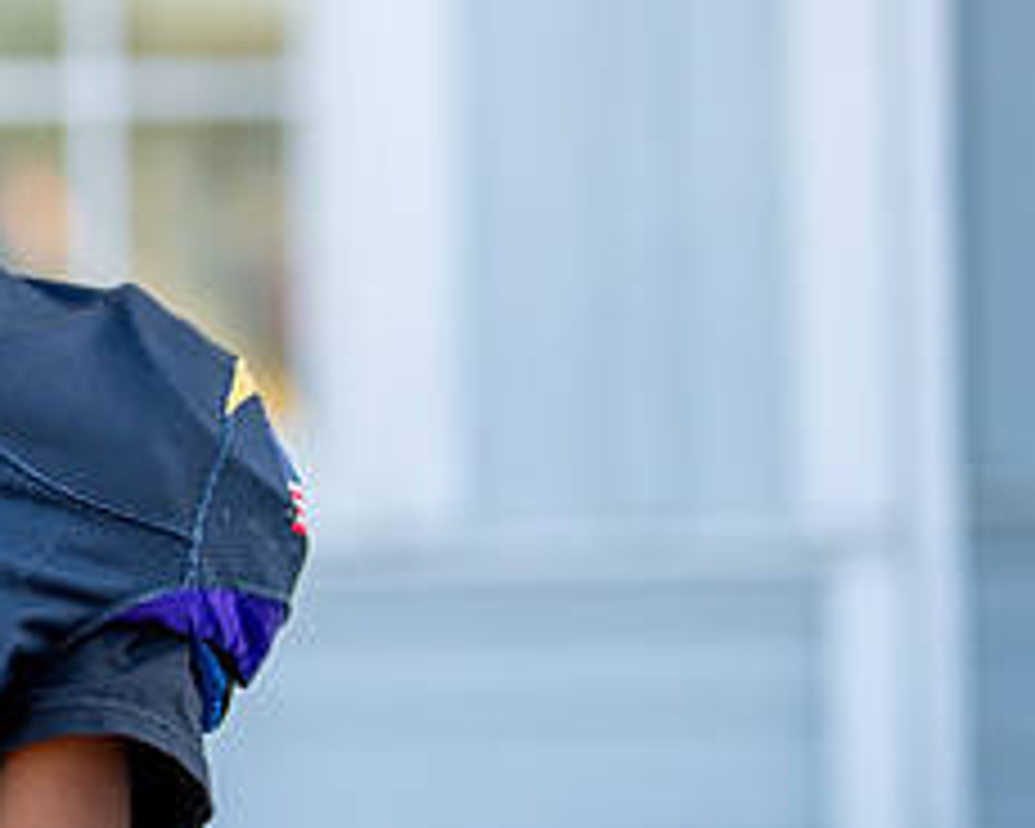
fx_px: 4350
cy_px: 358
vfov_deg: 10.9
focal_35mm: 142
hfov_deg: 13.2
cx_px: -217
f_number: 1.2
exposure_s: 1/1600
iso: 100
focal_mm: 50
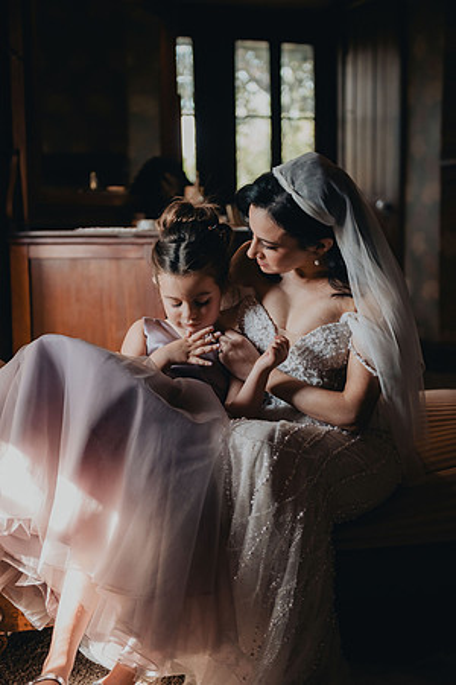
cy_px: 342
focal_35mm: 55
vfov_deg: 36.2
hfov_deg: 24.6
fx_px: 1045
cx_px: 228
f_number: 2.8
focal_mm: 55
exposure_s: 1/500
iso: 1250
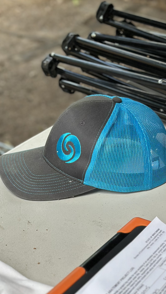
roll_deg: -1.0
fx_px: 696
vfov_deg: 23.6
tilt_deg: -33.0
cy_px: 226
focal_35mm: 89
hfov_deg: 13.6
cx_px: 106
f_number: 1.78
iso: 80
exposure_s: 1/318
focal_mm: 6.86
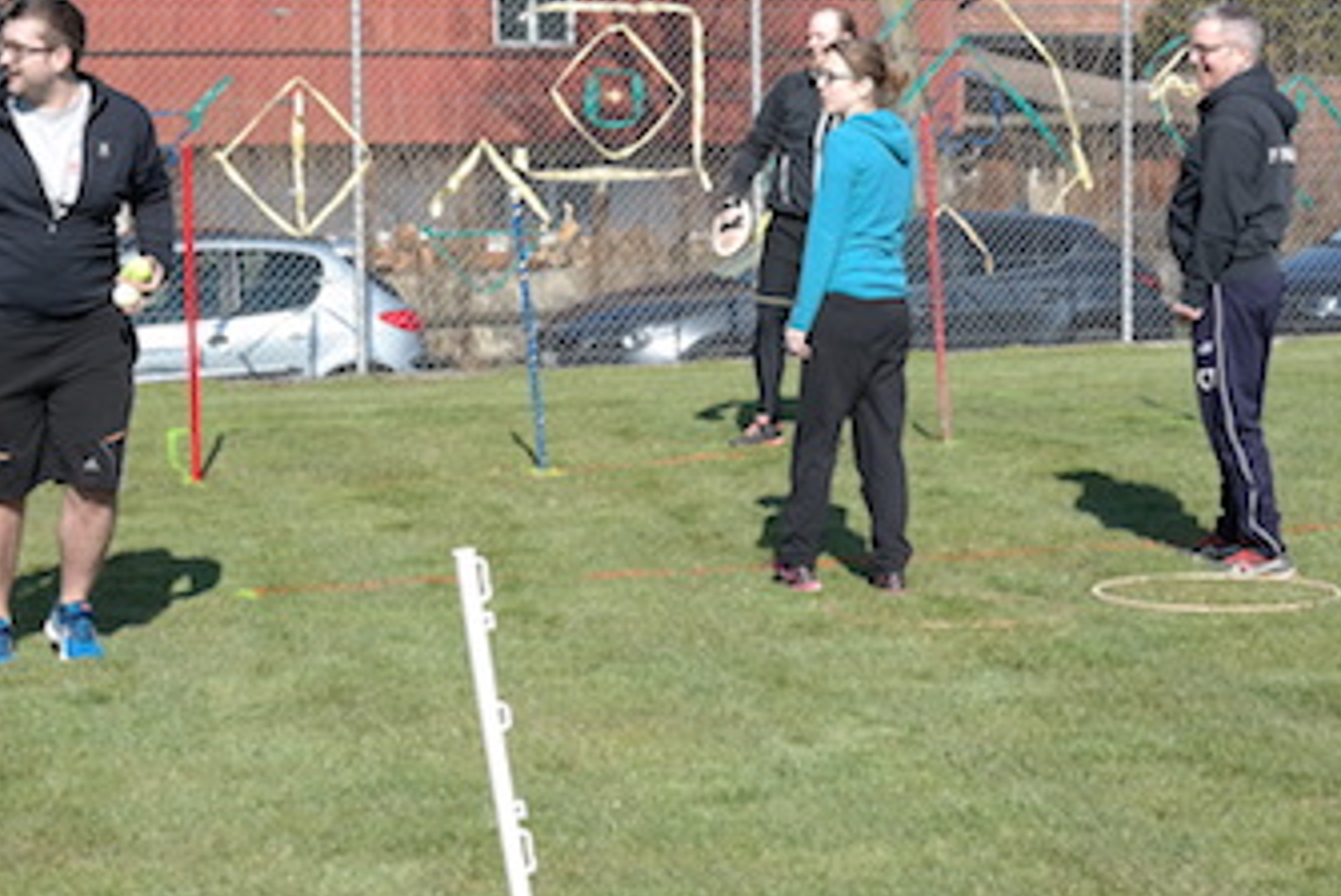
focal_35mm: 84
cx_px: 632
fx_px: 3132
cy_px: 290
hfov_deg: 24.2
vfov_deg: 16.3
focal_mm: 29
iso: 100
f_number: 6.3
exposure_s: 1/250
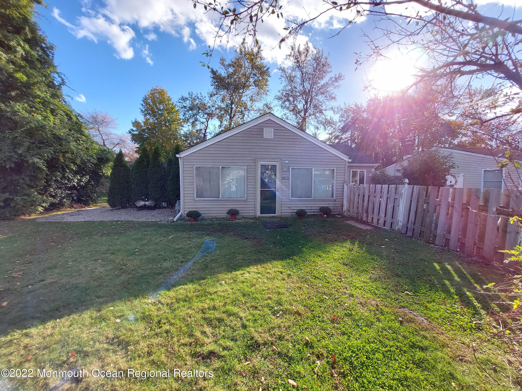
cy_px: 196
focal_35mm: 13
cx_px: 261
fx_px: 196
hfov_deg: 106.2
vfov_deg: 89.9
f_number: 2.2
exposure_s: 1/590
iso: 50
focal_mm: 1.74
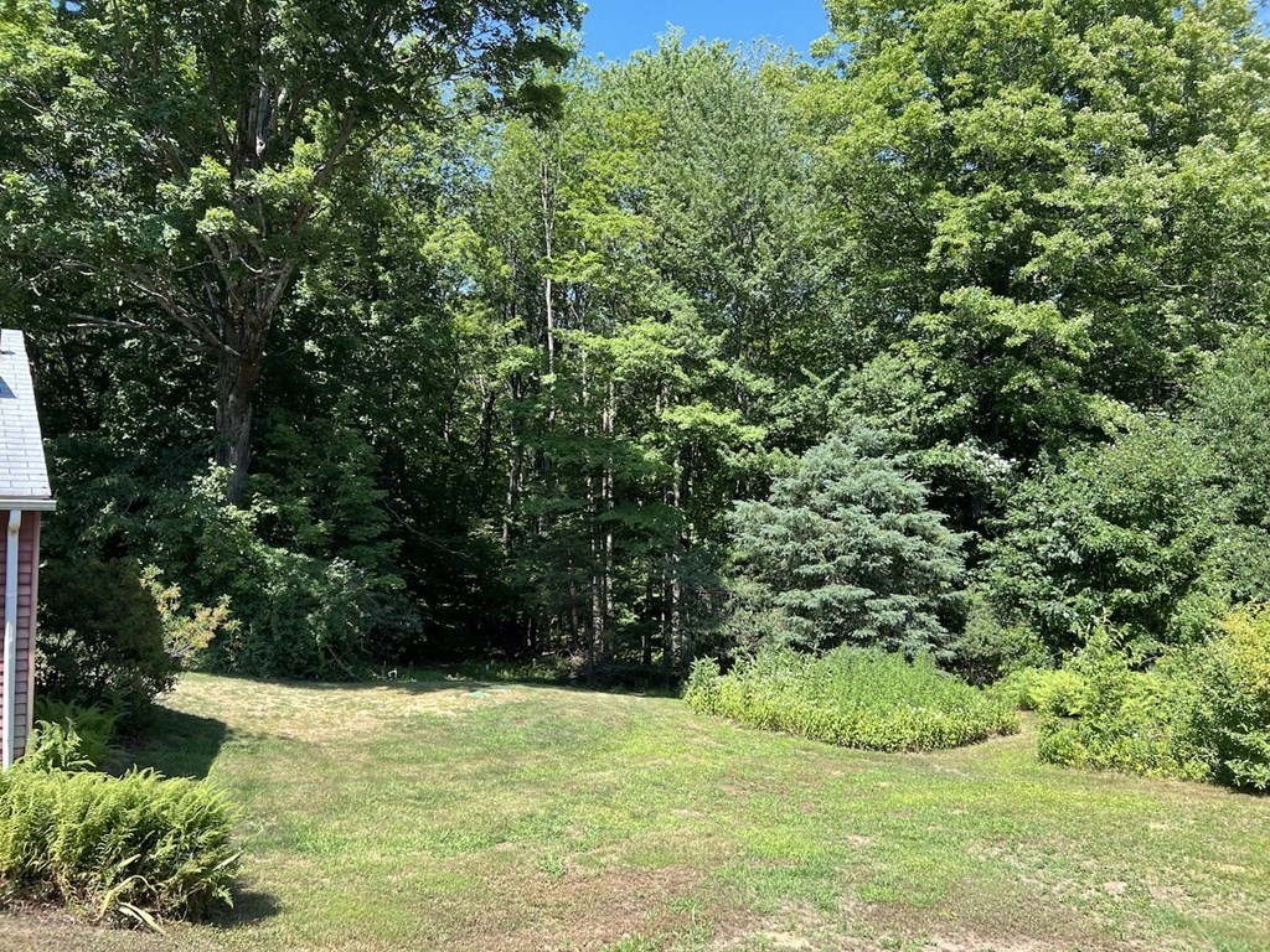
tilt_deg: +3.5
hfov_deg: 67.3
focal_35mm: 26
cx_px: 635
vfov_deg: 53.1
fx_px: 954
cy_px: 476
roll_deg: -0.7
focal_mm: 5.7
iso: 50
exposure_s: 1/902
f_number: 1.5
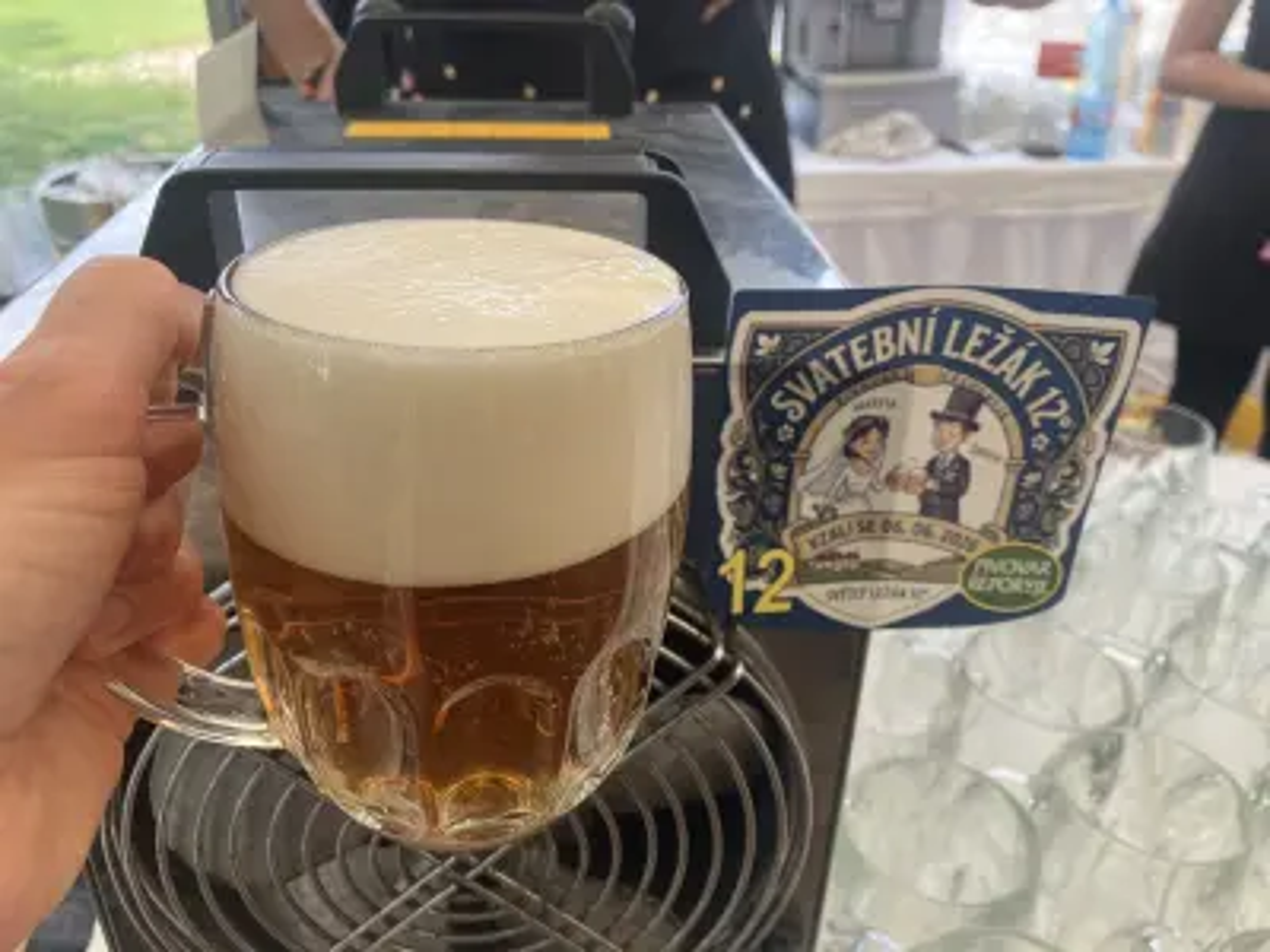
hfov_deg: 63.4
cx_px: 635
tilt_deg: -27.4
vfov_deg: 49.7
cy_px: 476
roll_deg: +0.6
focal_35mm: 28
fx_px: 1027
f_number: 1.8
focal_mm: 3.99
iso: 25
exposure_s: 1/195
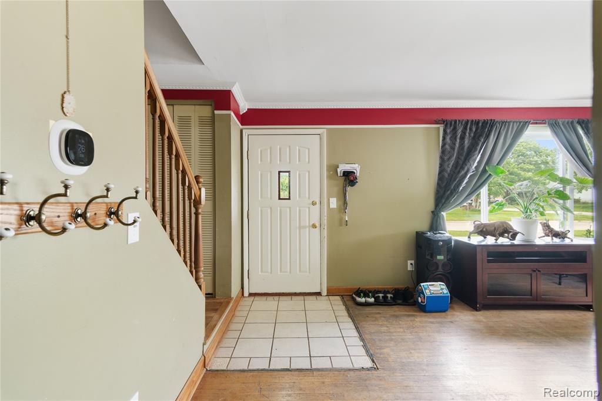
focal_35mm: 17
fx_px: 284
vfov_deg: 70.5
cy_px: 200
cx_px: 301
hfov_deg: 93.3
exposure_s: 1/8
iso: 400
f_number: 9
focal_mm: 17
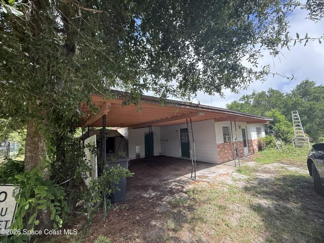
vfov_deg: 85.7
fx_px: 131
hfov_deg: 102.1
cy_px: 122
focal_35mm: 14
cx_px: 162
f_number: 2.2
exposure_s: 1/448
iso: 64
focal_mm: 2.22
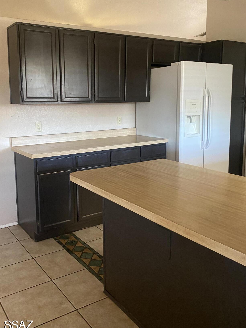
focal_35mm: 32
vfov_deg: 56.6
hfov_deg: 44.0
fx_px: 303
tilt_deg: -7.7
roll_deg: +1.6
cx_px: 102
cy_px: 141
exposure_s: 1/40
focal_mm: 4.25
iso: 400
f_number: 1.8
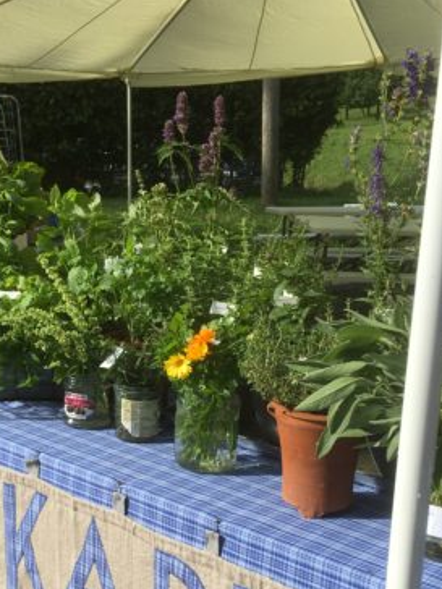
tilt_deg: -19.1
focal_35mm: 51
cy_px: 408
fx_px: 868
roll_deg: -0.3
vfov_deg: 37.0
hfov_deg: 28.5
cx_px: 168
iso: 25
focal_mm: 4.15
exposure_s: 1/1148
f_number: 2.2
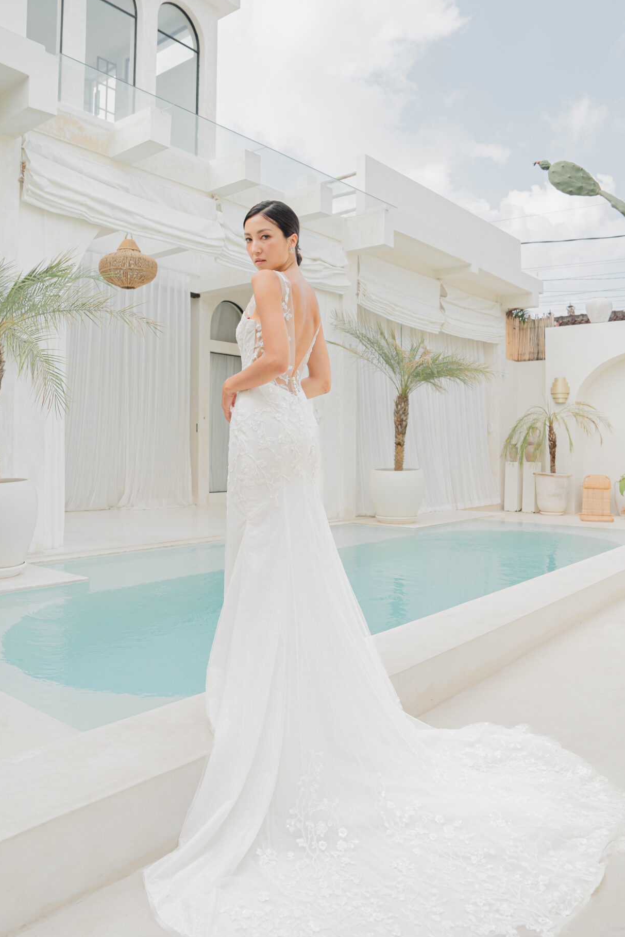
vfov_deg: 67.3
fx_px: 703
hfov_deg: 47.9
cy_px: 445
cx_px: 284
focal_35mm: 27
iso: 1000
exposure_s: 1/3200
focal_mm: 24
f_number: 4.5
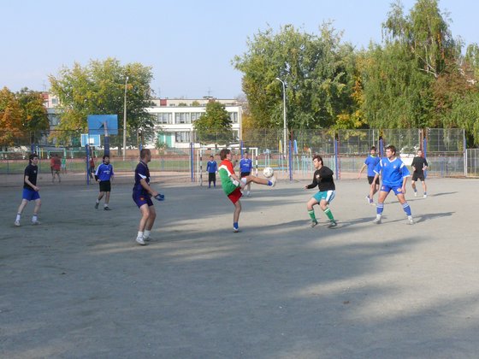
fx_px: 706
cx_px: 240
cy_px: 180
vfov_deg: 28.6
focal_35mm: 51
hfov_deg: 37.5
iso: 200
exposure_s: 1/320
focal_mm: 9.4
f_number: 8
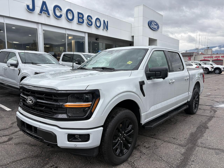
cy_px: 84
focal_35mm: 26
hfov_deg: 67.3
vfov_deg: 53.1
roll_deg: +0.5
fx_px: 168
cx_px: 112
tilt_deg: -6.8
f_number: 1.6
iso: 50
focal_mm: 5.96
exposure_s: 1/680
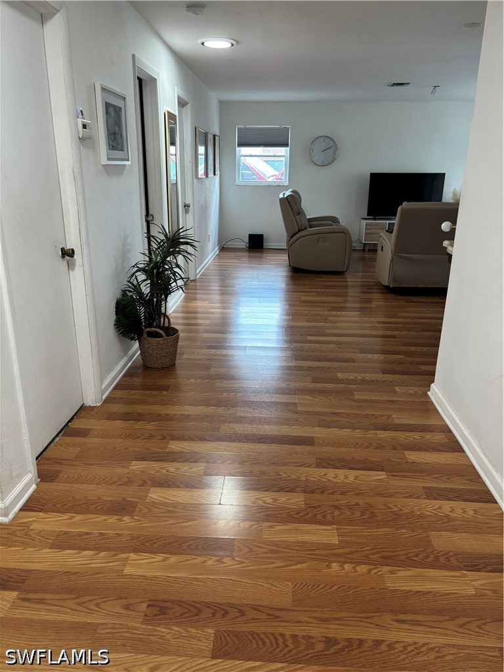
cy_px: 336
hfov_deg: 53.1
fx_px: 505
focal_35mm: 26
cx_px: 252
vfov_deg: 67.3
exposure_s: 1/60
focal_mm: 5.96
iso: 160
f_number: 1.6
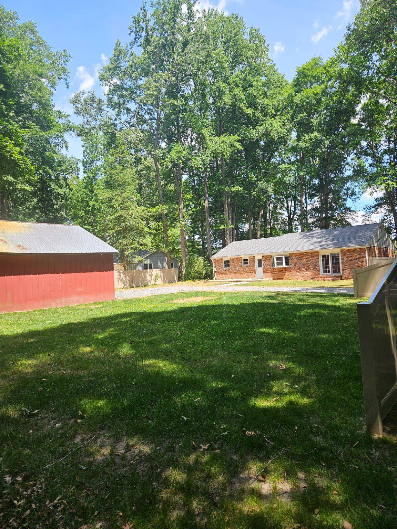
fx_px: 352
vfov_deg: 73.9
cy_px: 264
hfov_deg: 58.9
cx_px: 198
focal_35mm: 23
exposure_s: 1/563
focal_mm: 5.4
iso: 25
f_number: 1.8
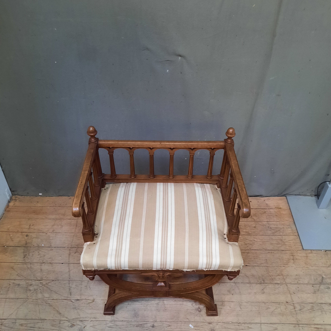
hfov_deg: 54.0
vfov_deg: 53.3
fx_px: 325
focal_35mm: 30
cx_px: 165
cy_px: 210
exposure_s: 1/33
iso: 400
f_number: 2
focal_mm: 4.6
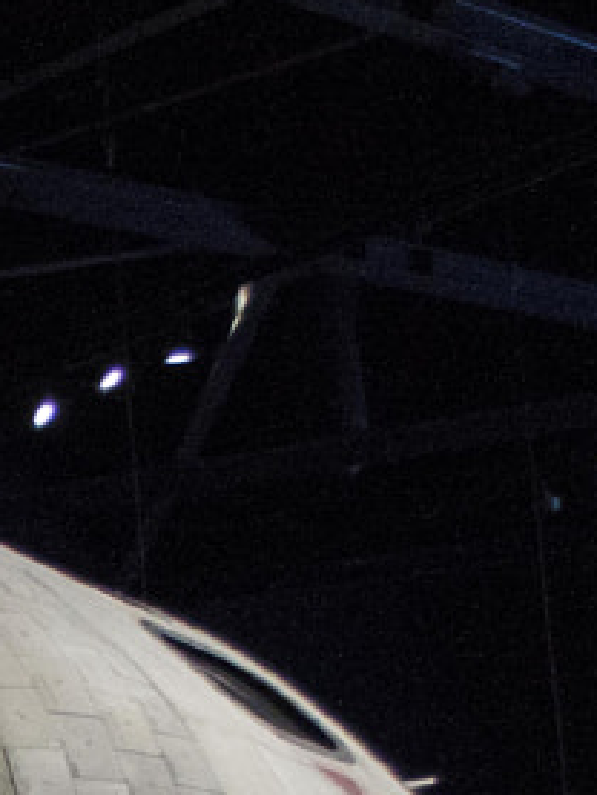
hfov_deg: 6.9
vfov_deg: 9.5
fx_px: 4595
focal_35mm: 200
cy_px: 1358
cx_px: -1013
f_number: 4
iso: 3200
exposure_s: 1/100
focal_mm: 24
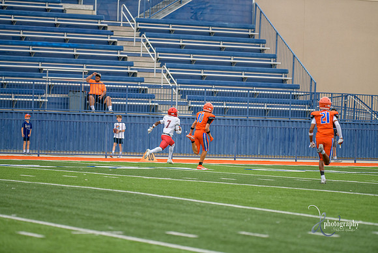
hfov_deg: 11.4
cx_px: 189
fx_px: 1890
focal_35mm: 180
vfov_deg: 7.6
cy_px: 126
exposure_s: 1/1000
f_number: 2.8
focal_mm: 180
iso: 560
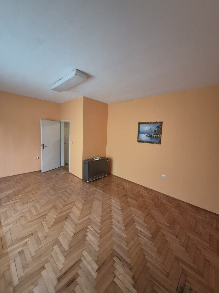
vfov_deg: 106.2
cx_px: 110
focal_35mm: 13
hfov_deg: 89.9
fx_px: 110
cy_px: 146
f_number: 2.2
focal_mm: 1.74
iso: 800
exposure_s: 1/50
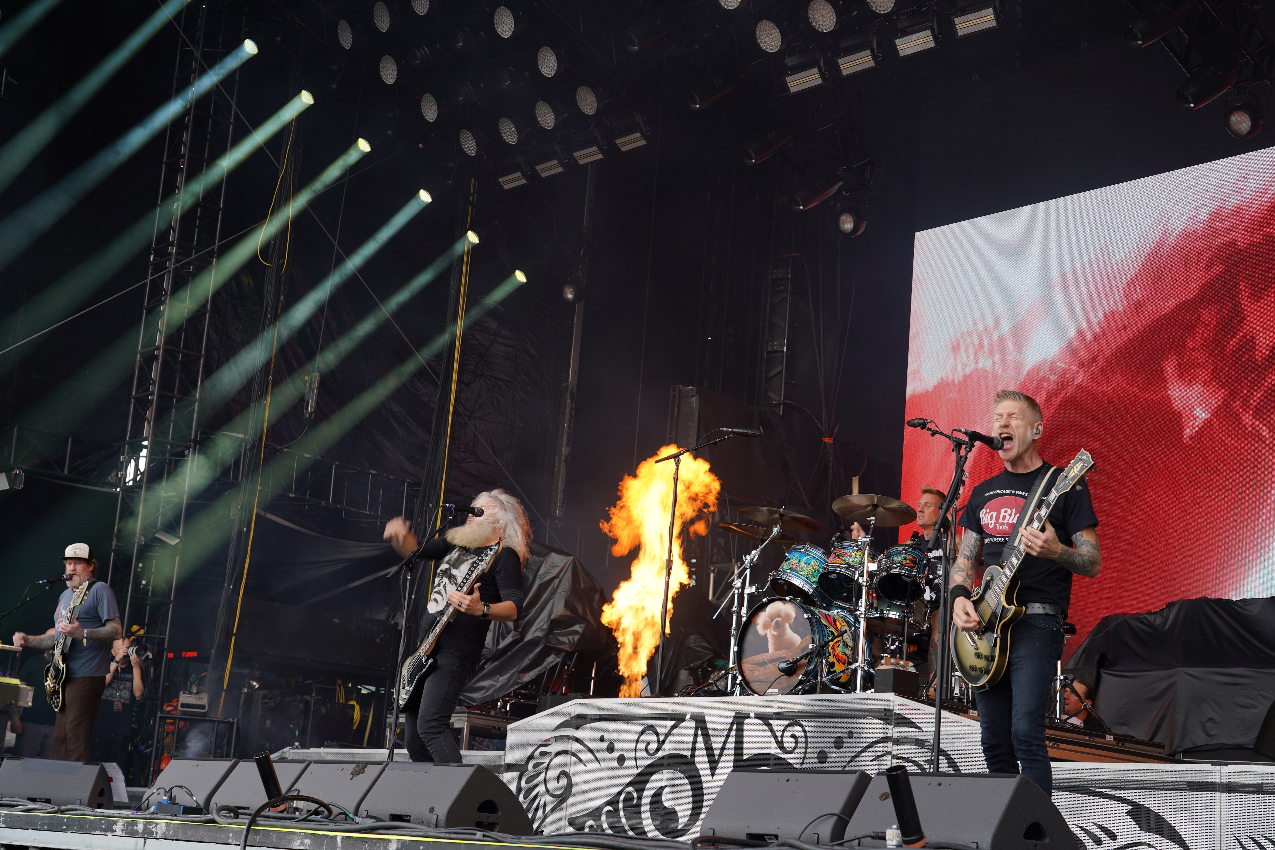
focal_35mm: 52
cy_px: 425
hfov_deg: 38.2
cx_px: 638
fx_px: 1842
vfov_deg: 26.0
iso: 100
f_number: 6.3
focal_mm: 52
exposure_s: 1/80
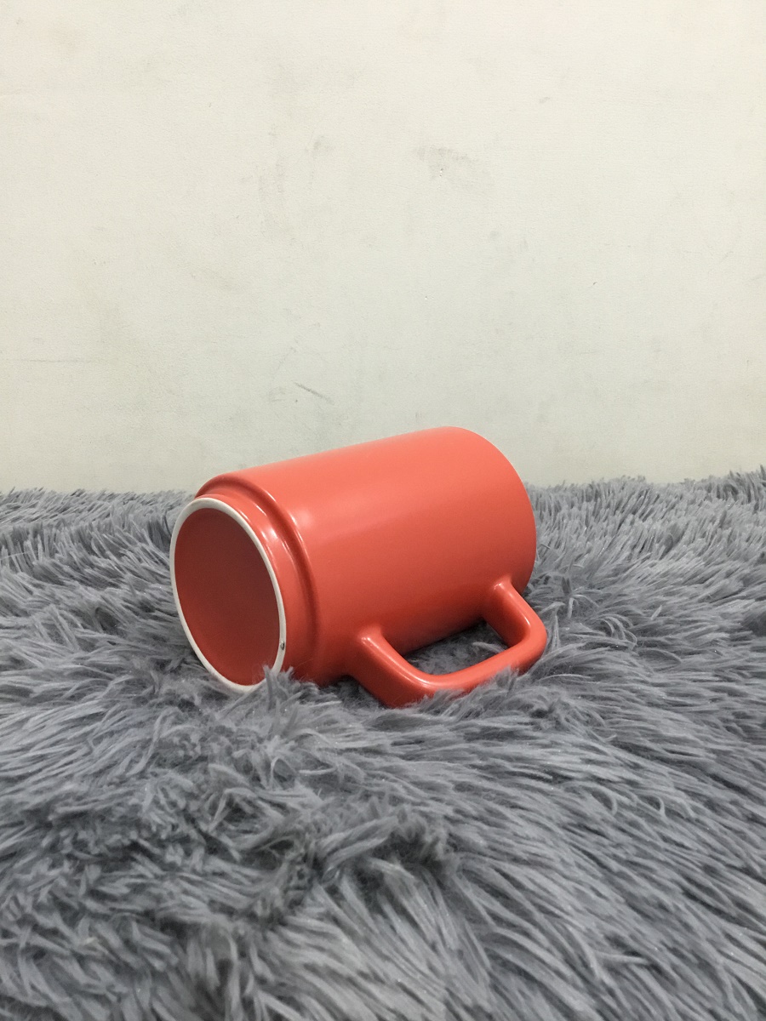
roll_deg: +0.3
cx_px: 383
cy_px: 510
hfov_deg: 45.4
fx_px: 915
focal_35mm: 31
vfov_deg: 58.4
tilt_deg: -17.1
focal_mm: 3.3
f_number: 2.4
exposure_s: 1/33
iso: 200
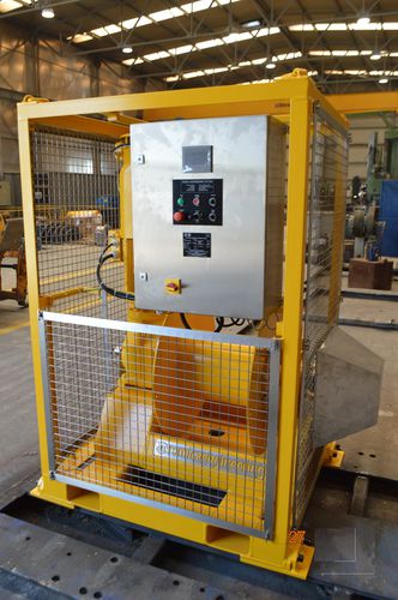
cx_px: 199
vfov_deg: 62.0
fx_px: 499
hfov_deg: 43.5
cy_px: 300
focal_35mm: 30
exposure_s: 1/100
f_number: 5
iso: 400
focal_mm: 20
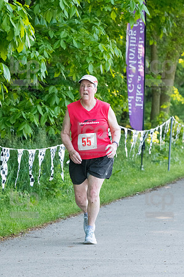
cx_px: 92
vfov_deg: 9.2
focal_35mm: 225
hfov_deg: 6.1
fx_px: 1729
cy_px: 138
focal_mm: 150
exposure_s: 1/1600
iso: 4000
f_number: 5.6
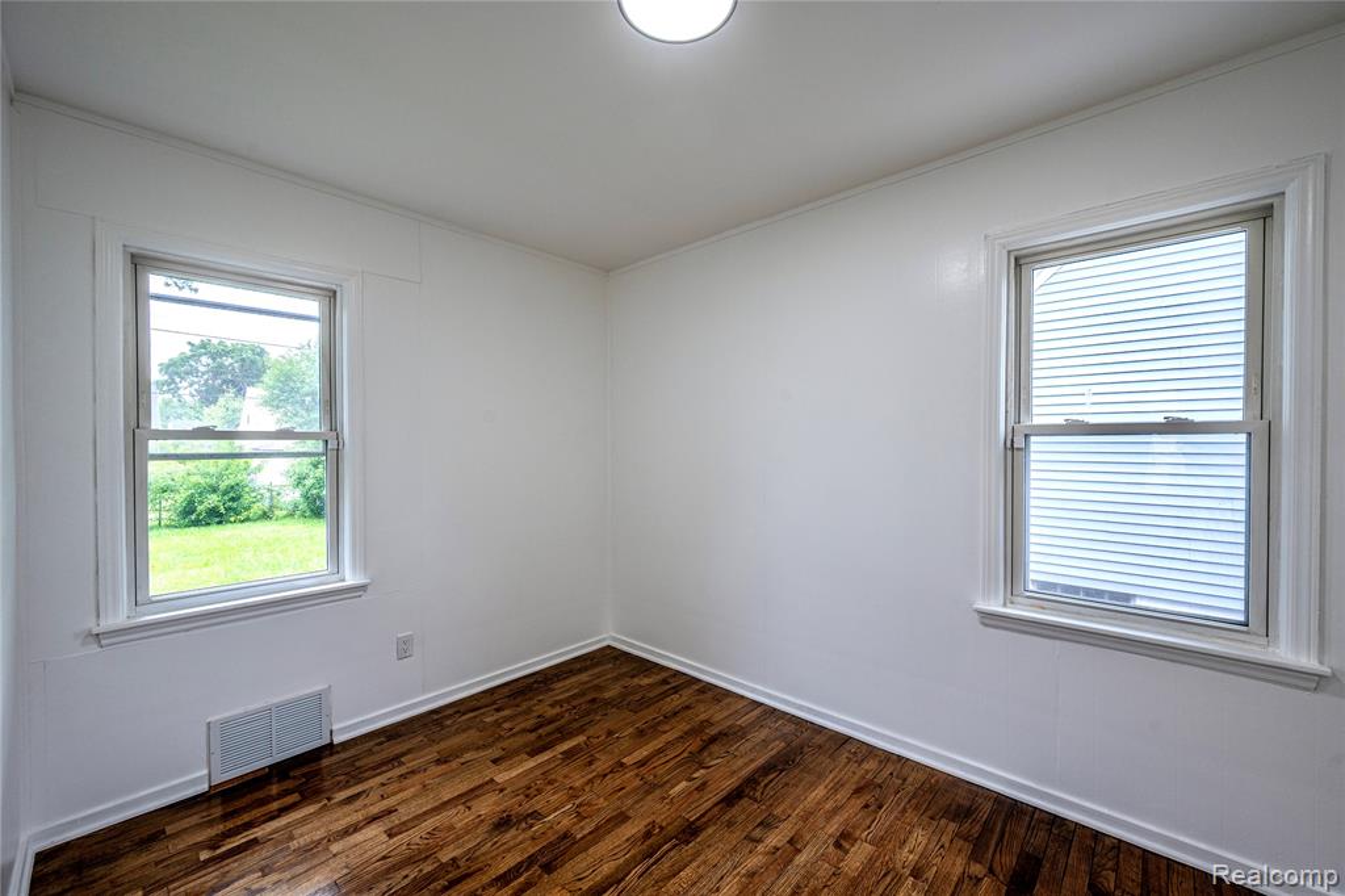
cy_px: 448
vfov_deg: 81.2
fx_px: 523
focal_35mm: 14
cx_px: 672
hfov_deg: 104.3
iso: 200
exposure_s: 1/30
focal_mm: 14
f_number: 8
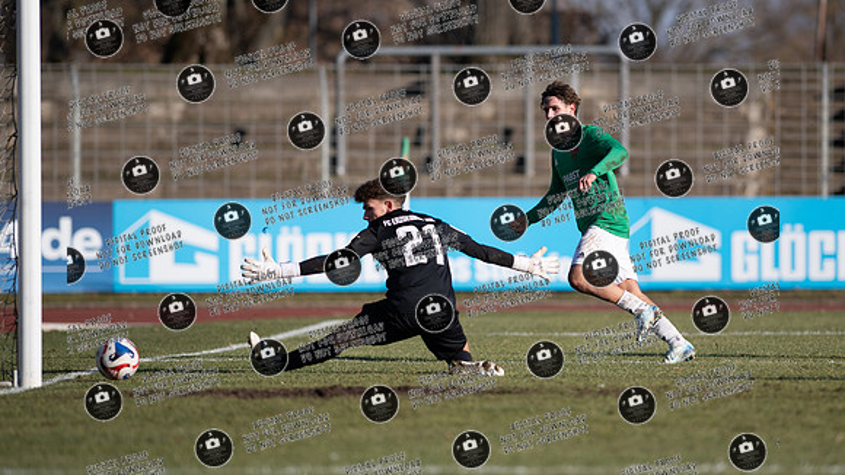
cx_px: 502
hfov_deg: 5.7
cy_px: 214
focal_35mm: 377
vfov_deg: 3.2
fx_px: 8449
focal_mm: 300
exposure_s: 1/1600
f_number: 2.8
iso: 64
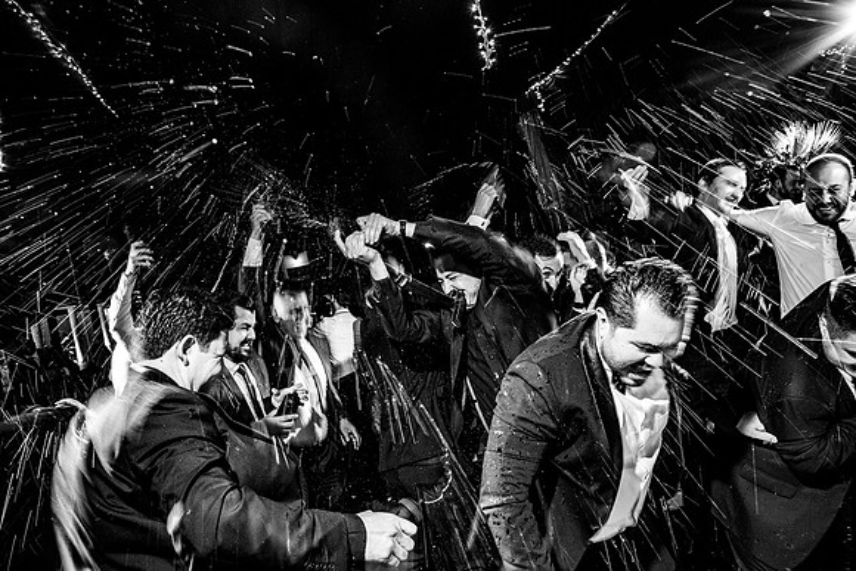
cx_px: 428
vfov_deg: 53.2
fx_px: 571
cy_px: 286
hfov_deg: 73.7
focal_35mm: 24
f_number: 8
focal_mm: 24
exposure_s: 1/30
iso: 2000
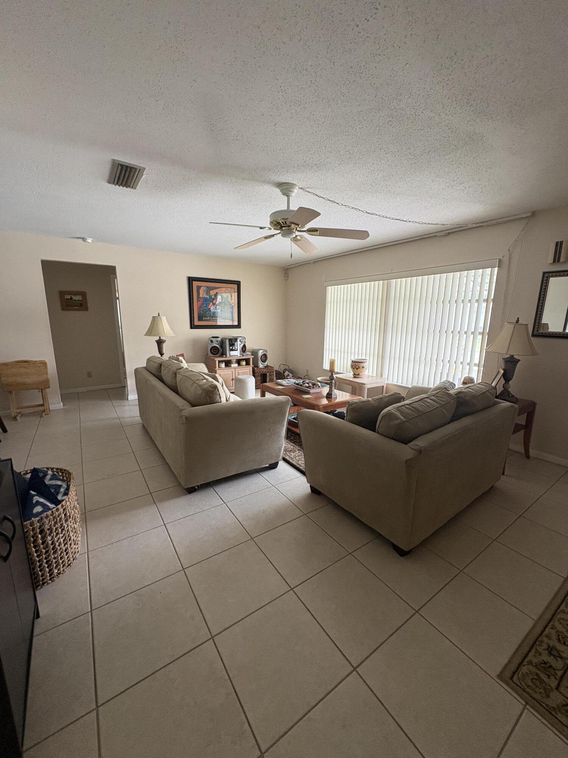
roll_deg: -0.6
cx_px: 284
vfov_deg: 102.1
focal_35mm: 14
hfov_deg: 85.7
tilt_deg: -11.0
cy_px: 379
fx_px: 306
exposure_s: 1/82
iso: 250
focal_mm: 2.22
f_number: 2.2
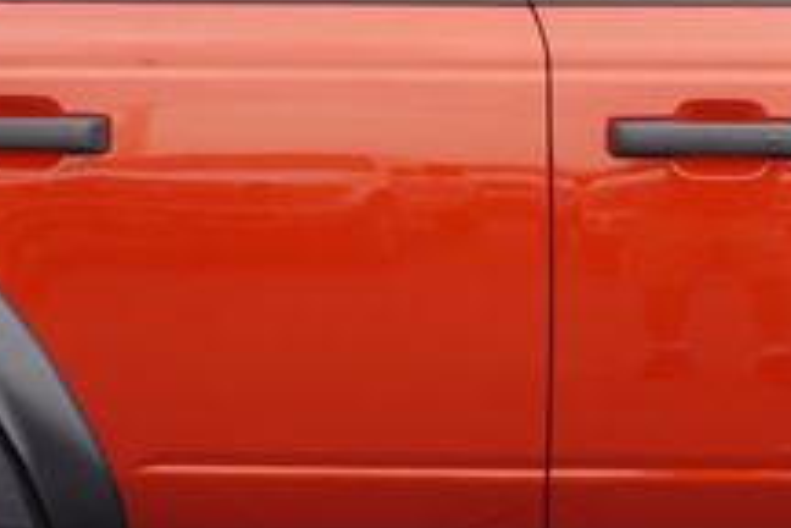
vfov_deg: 12.0
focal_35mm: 114
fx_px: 2505
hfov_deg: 17.7
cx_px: 703
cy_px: 345
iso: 100
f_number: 5.6
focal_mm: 16
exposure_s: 1/125
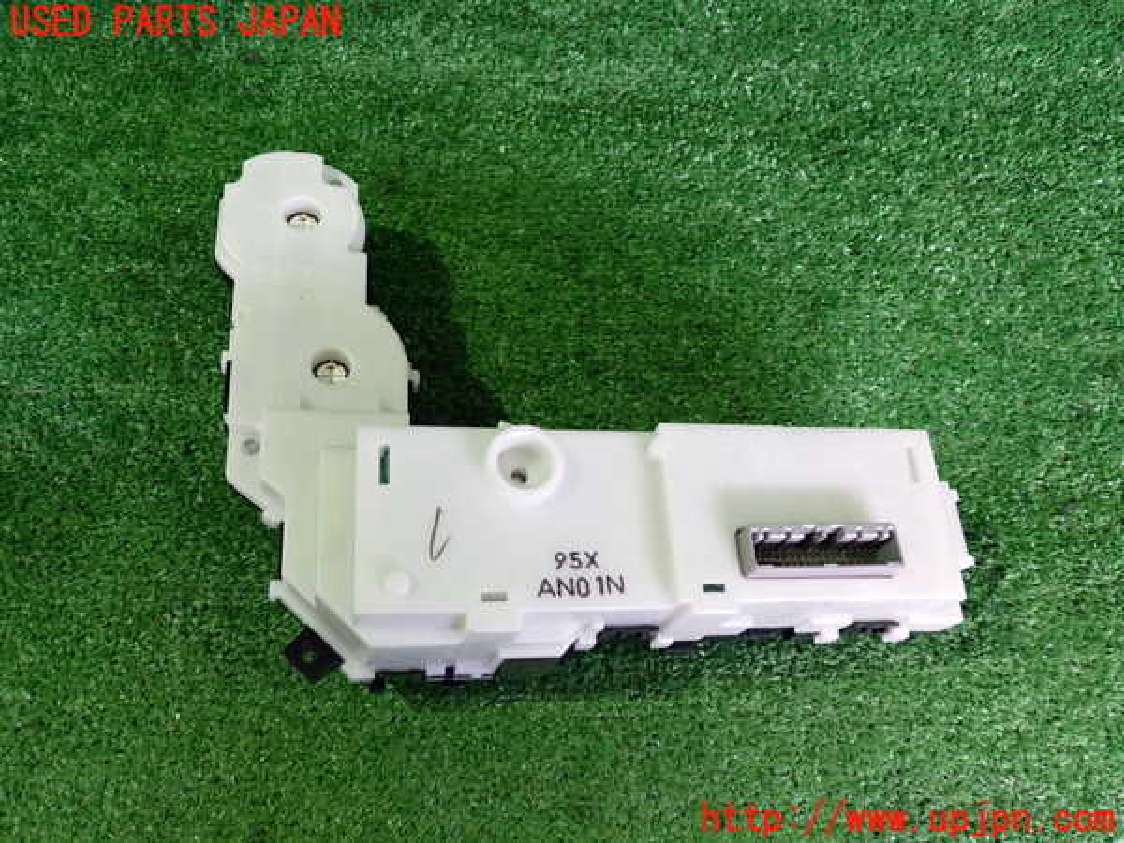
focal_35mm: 30
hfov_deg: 60.0
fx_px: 974
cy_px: 422
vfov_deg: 46.8
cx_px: 562
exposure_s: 1/30
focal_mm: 5.4
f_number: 2.3
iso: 400
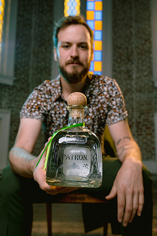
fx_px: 229
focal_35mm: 35
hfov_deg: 37.9
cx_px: 78
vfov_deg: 54.4
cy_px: 118
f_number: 5.6
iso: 200
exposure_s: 1/160
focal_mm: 35
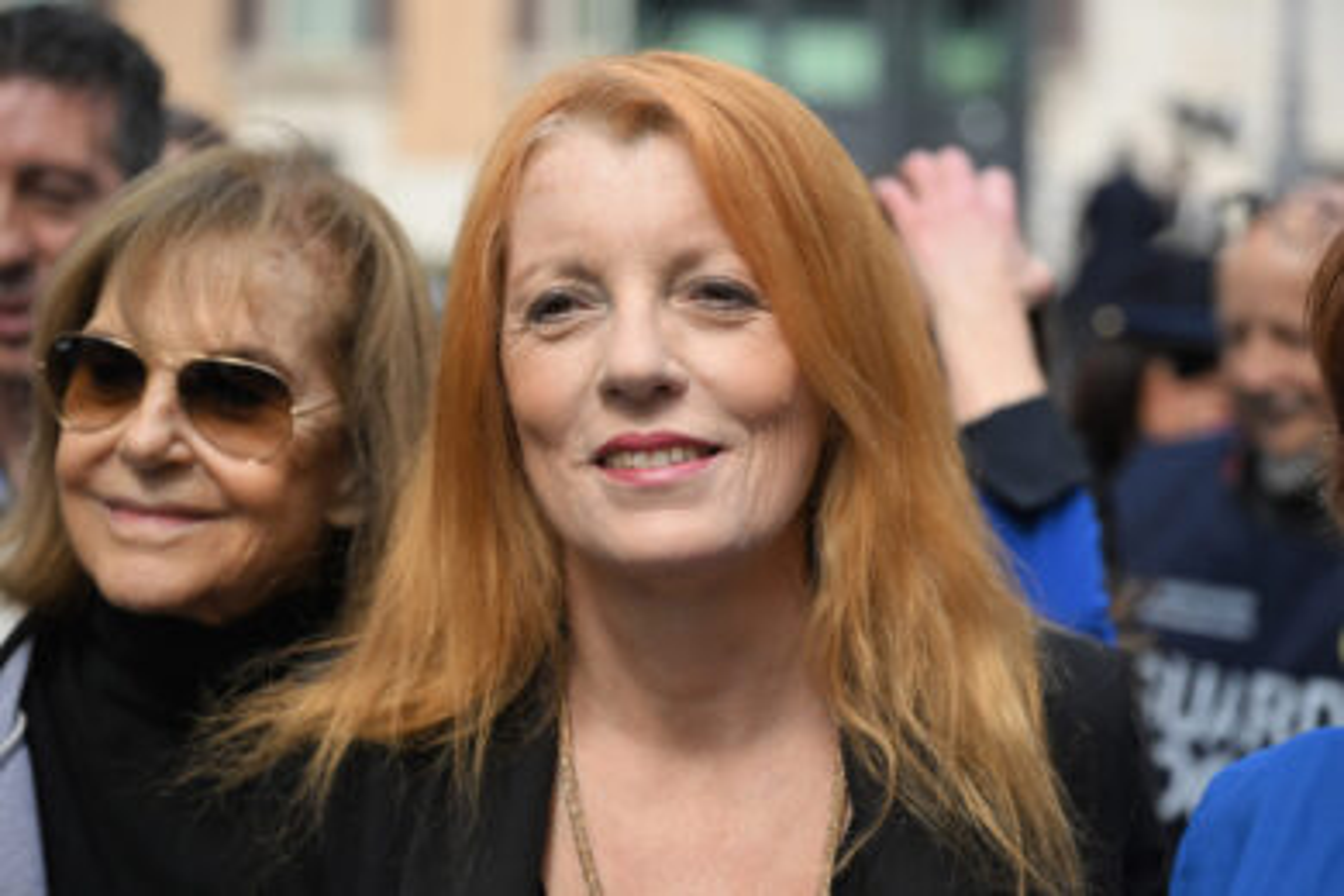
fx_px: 3584
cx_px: 672
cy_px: 448
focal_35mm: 96
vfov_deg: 14.3
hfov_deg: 21.2
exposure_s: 1/320
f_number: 4
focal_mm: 96
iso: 125
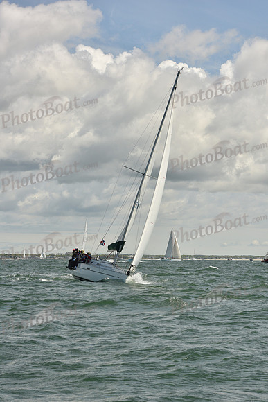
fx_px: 1116
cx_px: 134
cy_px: 201
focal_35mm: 100
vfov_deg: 20.4
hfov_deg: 13.7
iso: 320
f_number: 13
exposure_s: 1/800
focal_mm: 100
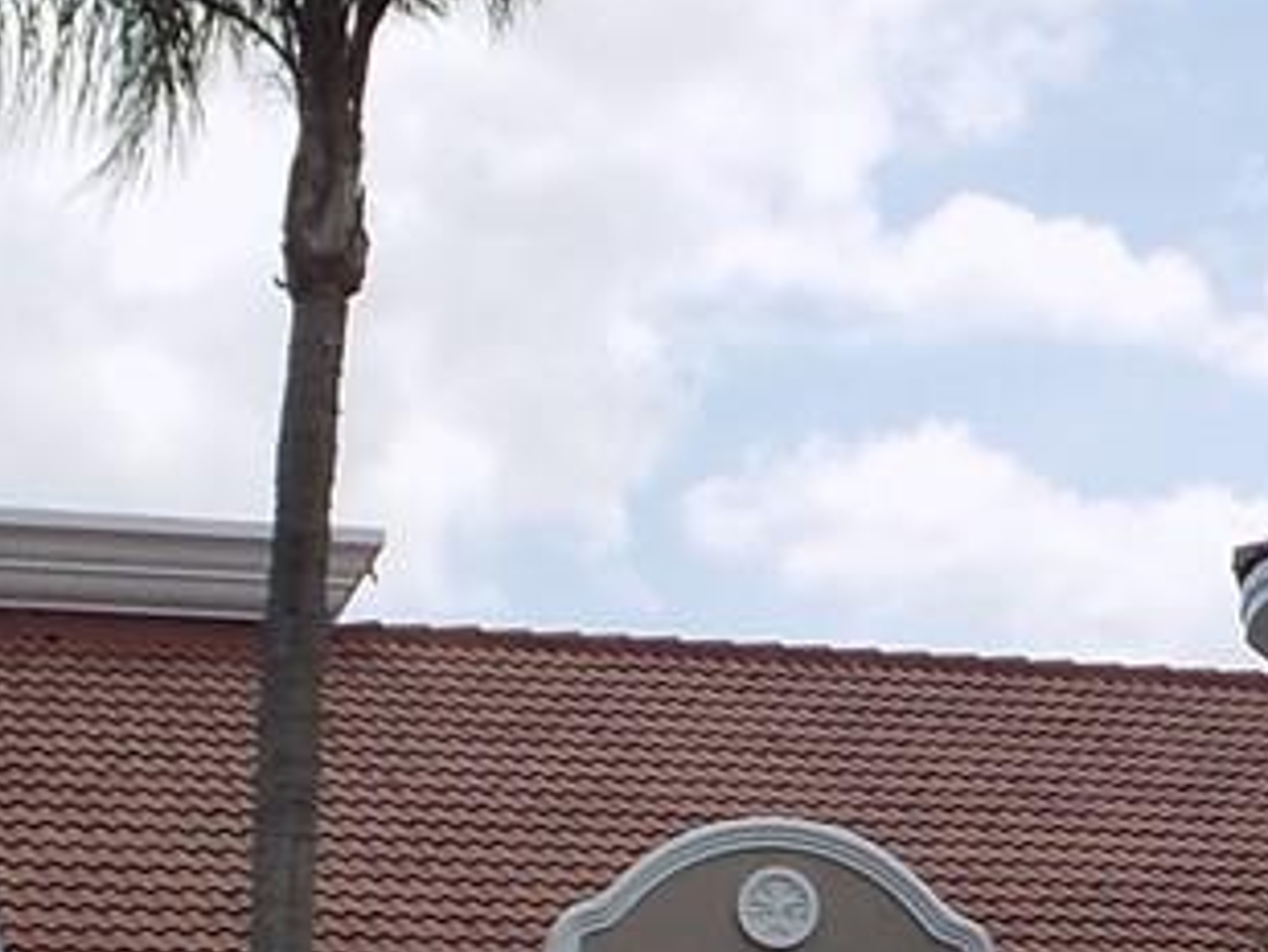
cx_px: 1100
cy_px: 1034
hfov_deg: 16.4
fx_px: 4361
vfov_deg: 12.3
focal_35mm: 119
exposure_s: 1/800
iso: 80
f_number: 3.1
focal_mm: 4
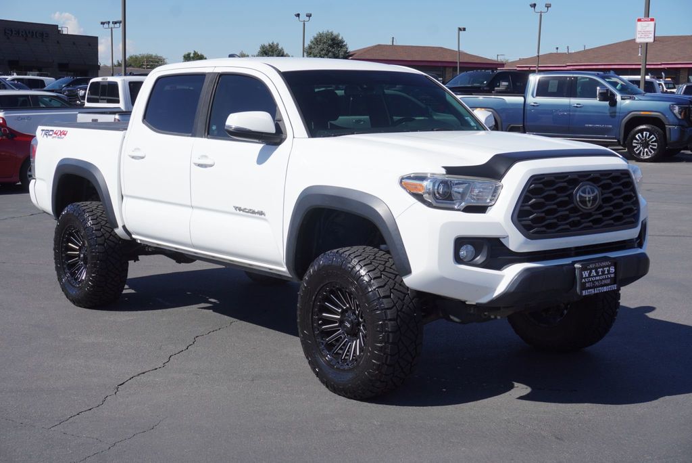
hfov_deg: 35.9
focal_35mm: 56
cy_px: 232
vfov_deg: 24.4
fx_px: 1067
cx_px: 346
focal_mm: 37
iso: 100
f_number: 9
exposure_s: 1/250
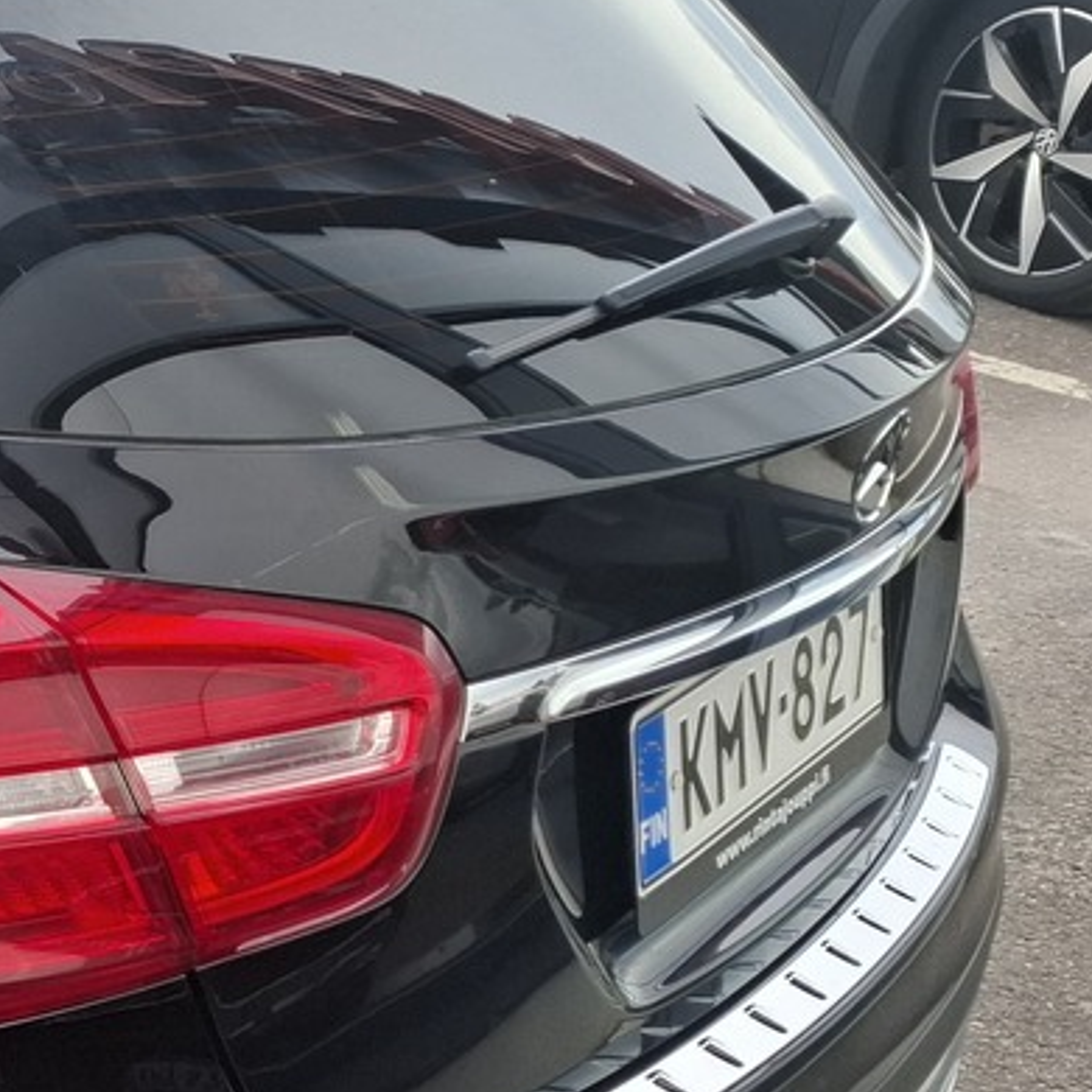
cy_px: 756
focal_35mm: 75
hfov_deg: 19.4
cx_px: -655
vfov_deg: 22.9
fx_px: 2677
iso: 50
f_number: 1.8
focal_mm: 5.54
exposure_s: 1/556
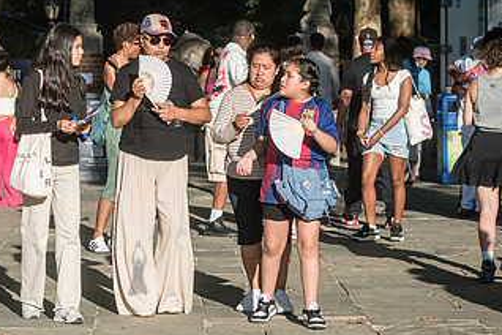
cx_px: 137
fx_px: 2384
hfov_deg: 12.0
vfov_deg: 8.0
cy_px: 115
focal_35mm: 171
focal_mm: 80
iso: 1000
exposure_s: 1/4000
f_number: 5.6
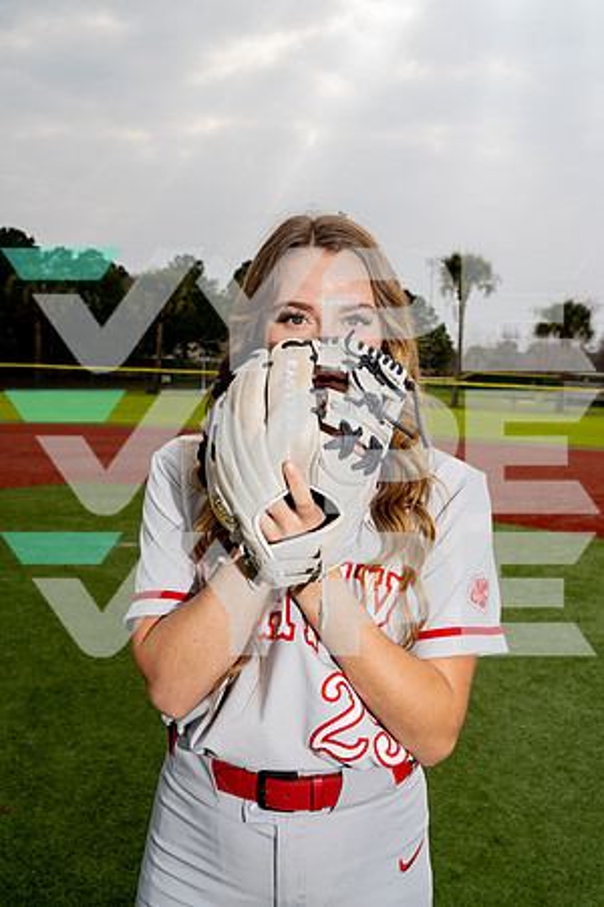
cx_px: 302
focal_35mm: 35
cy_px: 454
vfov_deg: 54.4
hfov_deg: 37.9
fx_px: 881
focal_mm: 35
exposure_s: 1/250
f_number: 8
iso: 125
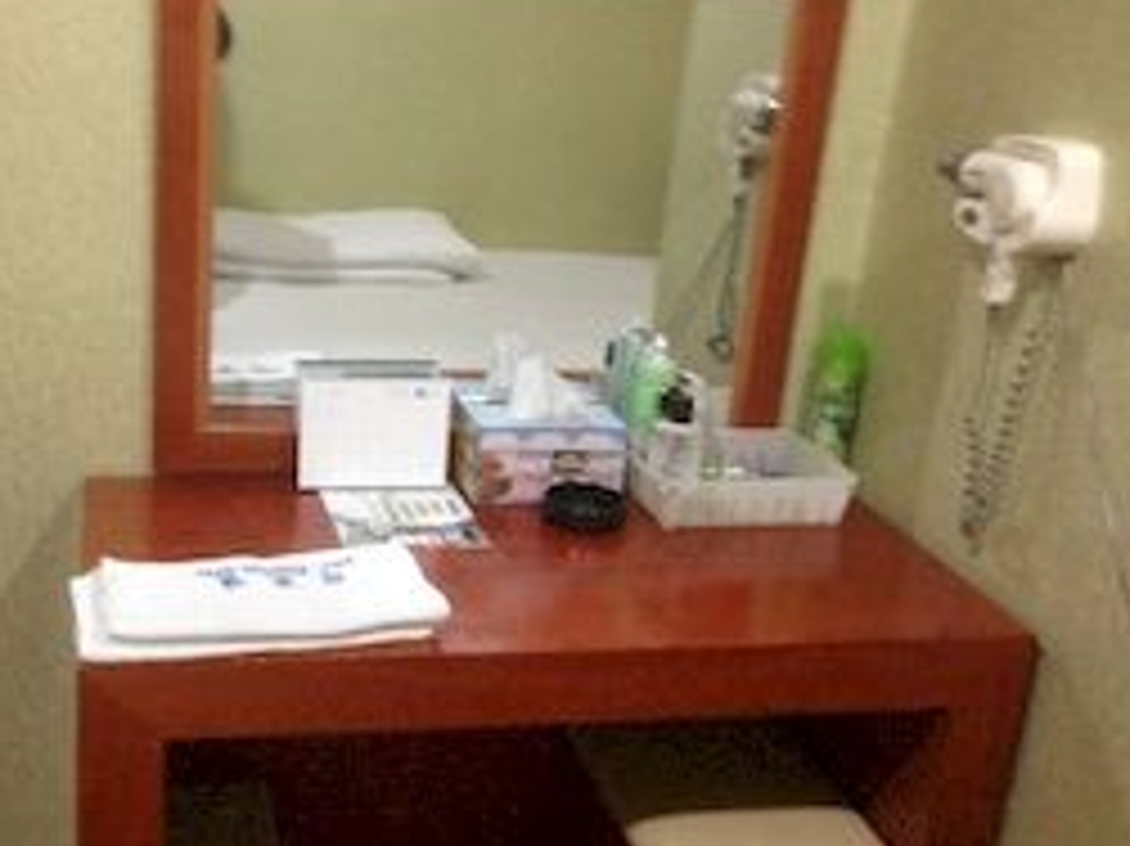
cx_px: 405
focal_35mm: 46
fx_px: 1501
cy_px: 468
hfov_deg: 40.9
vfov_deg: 31.5
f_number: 2.4
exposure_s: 1/20
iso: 400
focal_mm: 4.12
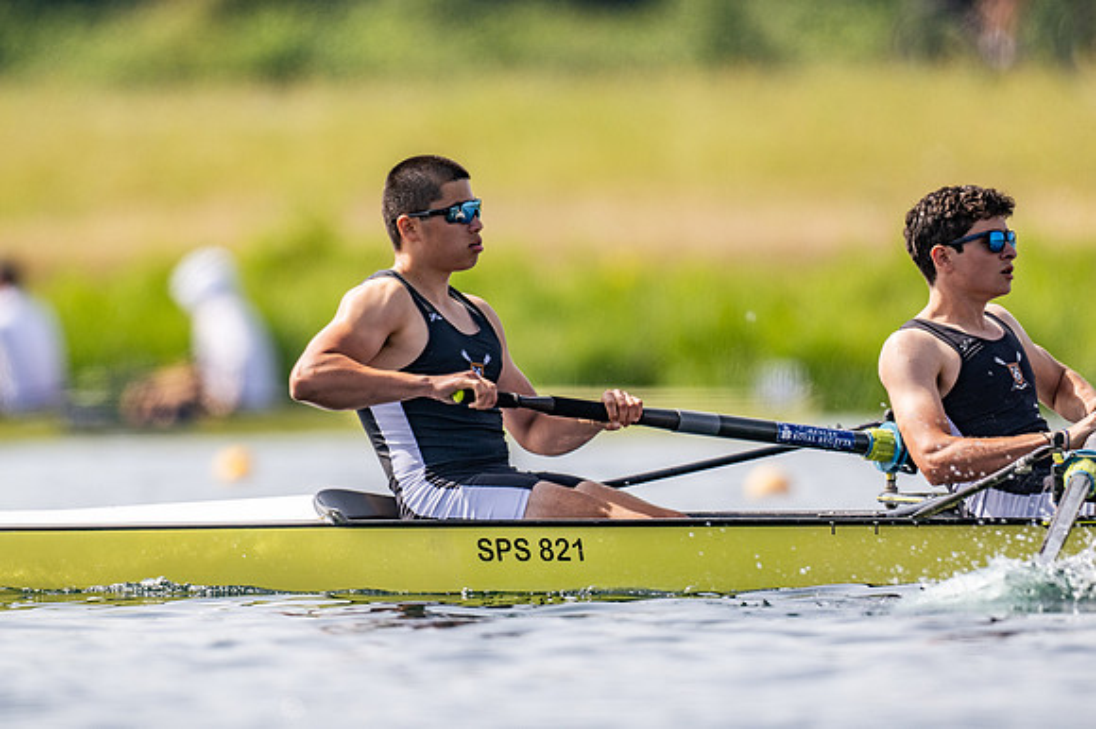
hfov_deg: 2.3
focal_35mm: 900
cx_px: 548
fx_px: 27383
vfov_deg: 1.5
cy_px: 364
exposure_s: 1/2500
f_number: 4
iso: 200
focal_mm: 600
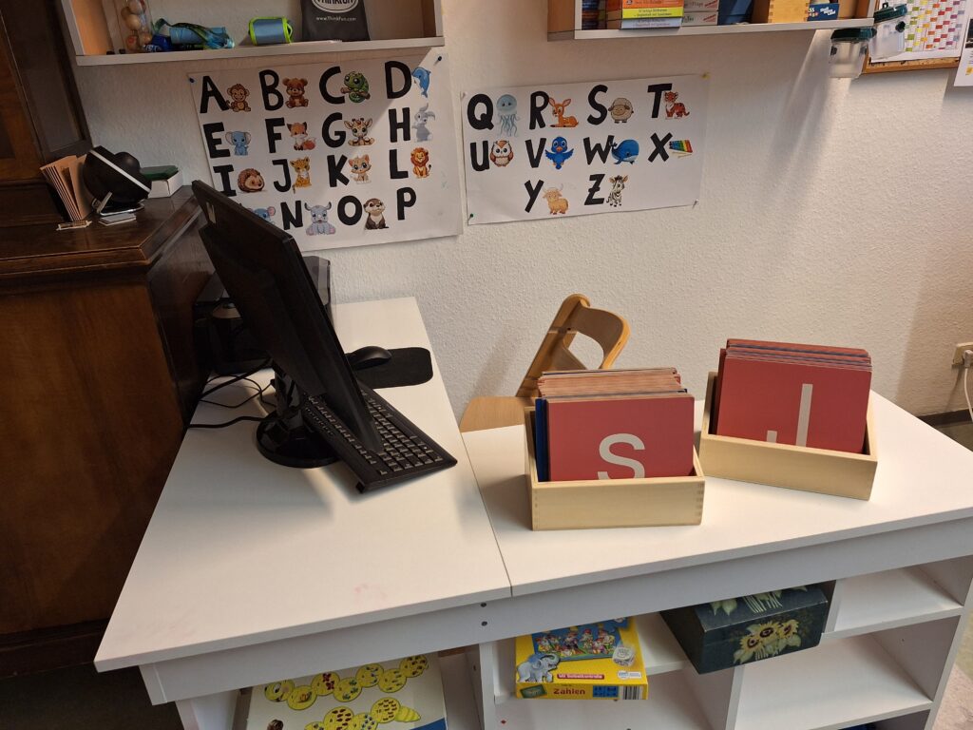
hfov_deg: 73.9
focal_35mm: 23
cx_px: 486
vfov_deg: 58.9
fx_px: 646
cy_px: 365
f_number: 1.8
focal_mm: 5.54
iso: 200
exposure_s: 1/50
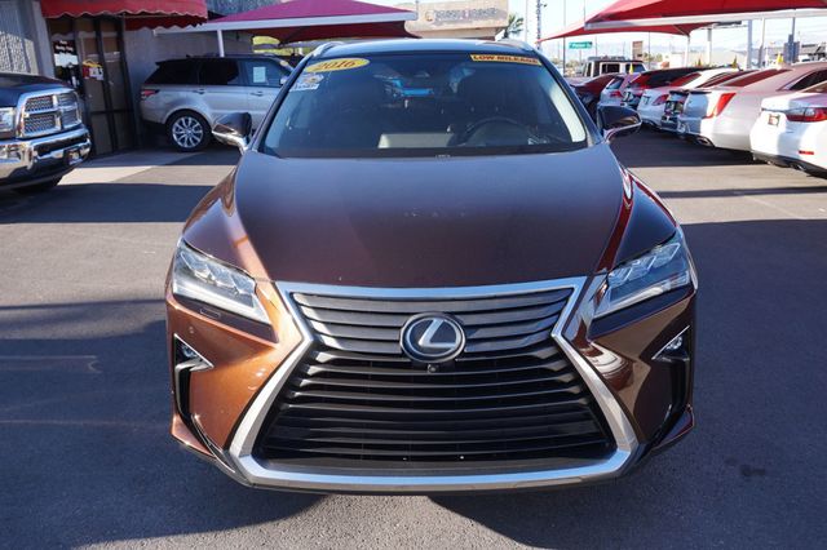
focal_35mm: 32
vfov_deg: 41.7
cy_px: 275
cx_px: 414
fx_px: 723
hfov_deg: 59.5
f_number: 6.3
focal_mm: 21
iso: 100
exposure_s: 1/80
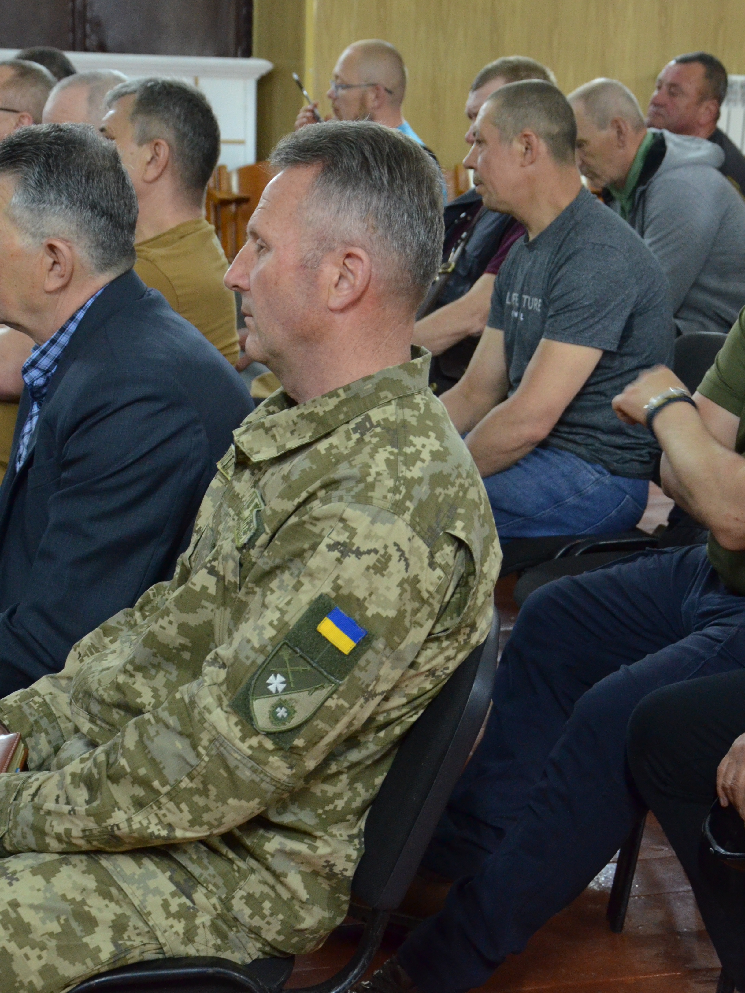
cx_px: 446
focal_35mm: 83
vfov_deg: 23.6
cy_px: 494
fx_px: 2381
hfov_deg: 17.8
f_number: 4.5
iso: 1600
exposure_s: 1/25
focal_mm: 38
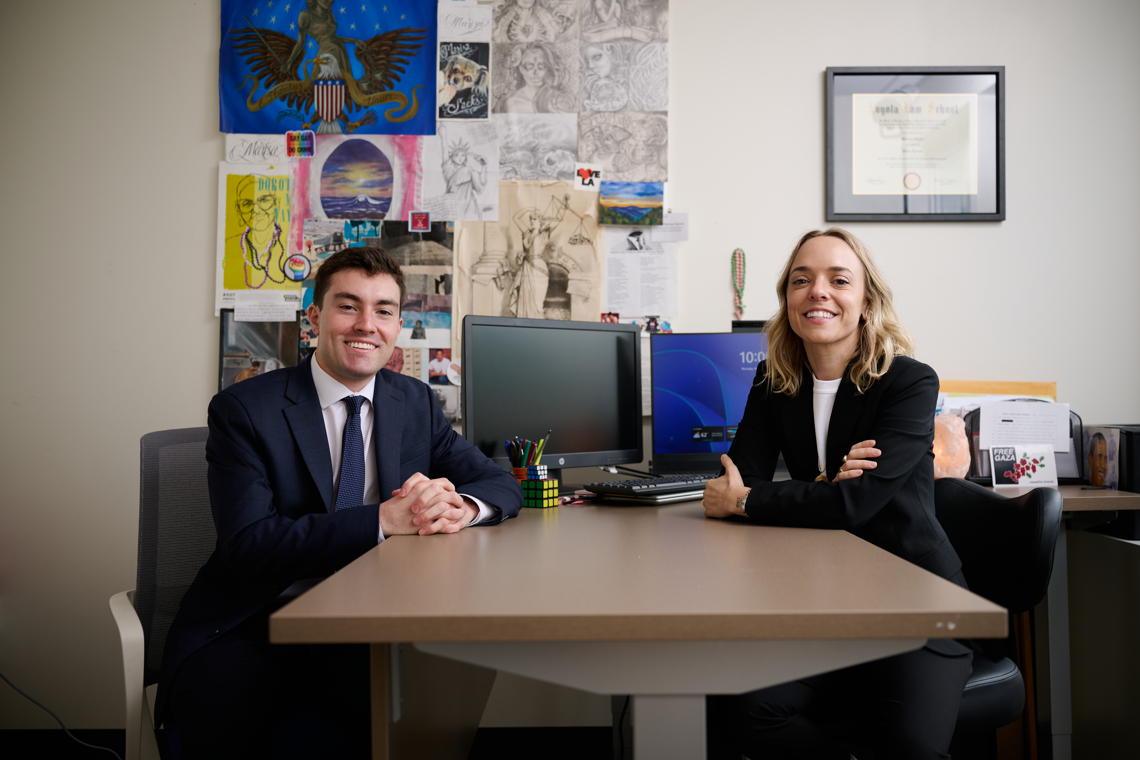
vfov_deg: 38.4
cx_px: 570
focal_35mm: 34
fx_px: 1092
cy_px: 380
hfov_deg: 55.1
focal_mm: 34.5
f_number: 2.8
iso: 160
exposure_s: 1/200
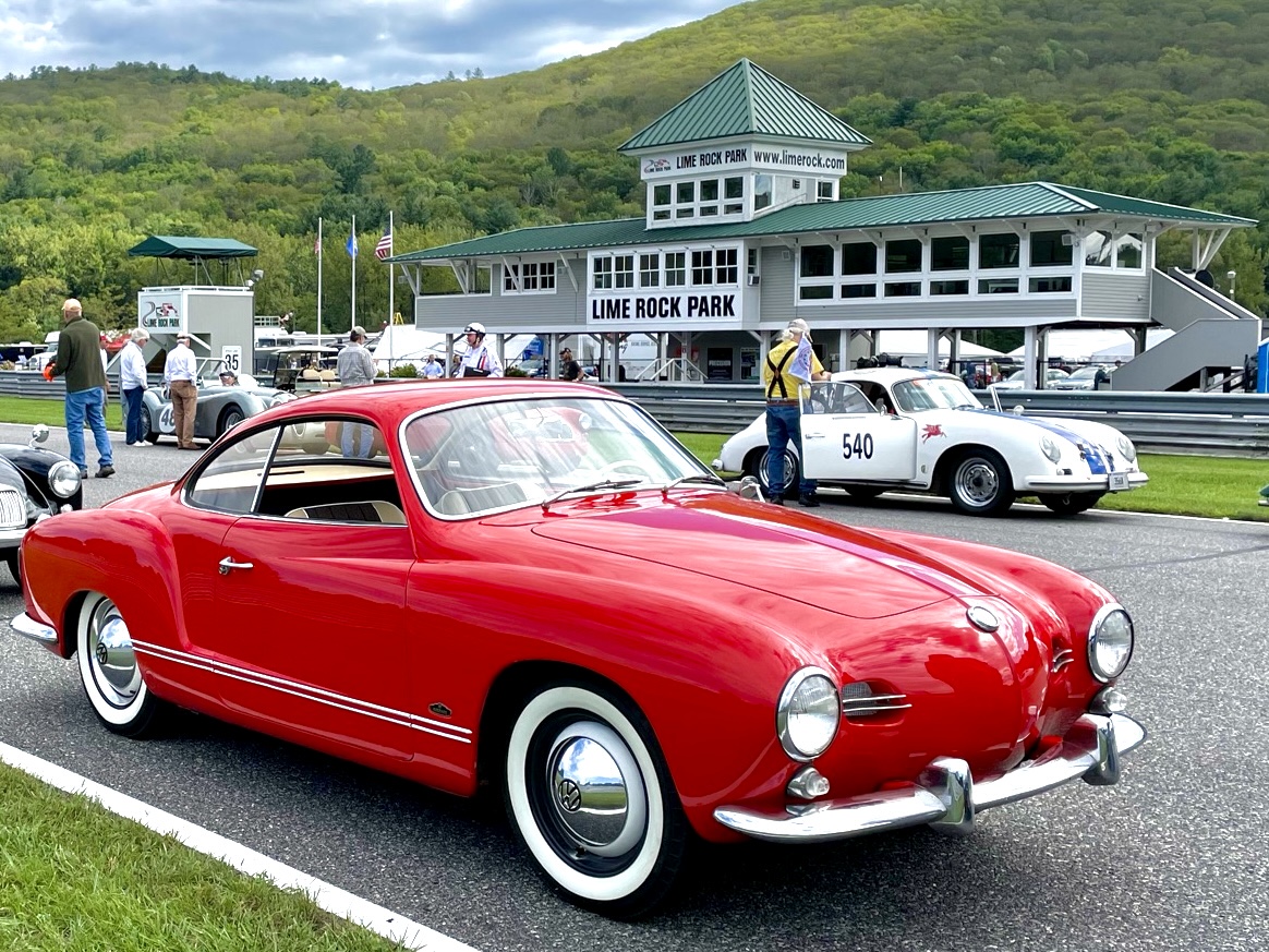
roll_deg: -0.1
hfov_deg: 67.3
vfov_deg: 53.1
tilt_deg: -2.5
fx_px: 953
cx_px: 634
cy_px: 476
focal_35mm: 26
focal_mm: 4.2
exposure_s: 1/3205
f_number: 1.6
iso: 32
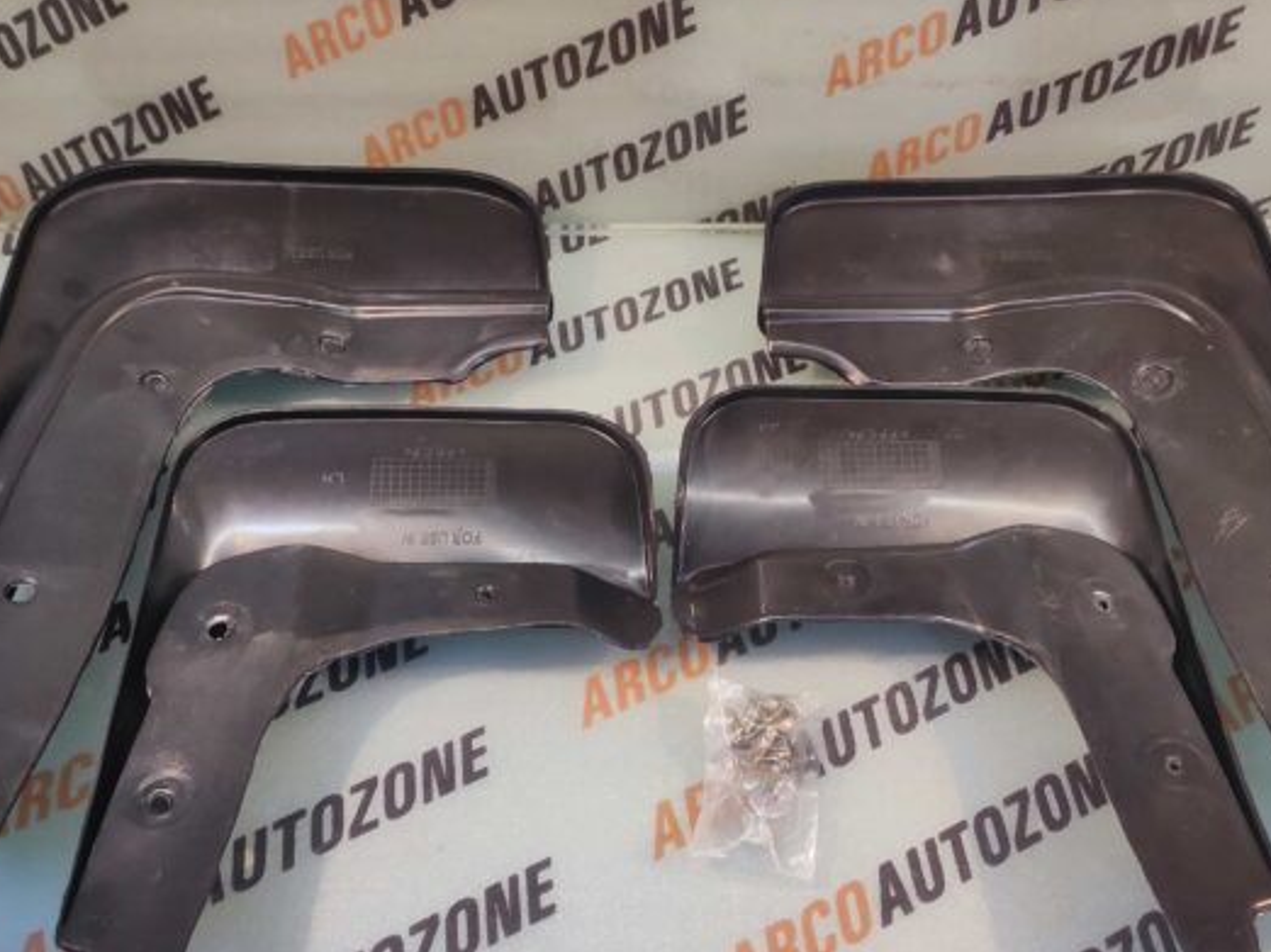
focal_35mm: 25
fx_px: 918
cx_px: 662
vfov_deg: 54.7
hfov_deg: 69.4
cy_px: 525
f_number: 1.79
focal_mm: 4.74
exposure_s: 1/33
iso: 124
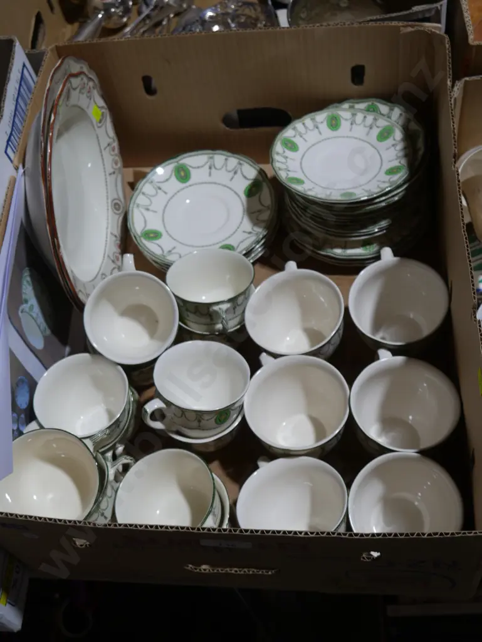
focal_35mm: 46
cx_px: 241
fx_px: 853
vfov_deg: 41.2
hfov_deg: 31.5
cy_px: 321
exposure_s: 1/80
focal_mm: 23
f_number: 5.1
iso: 200
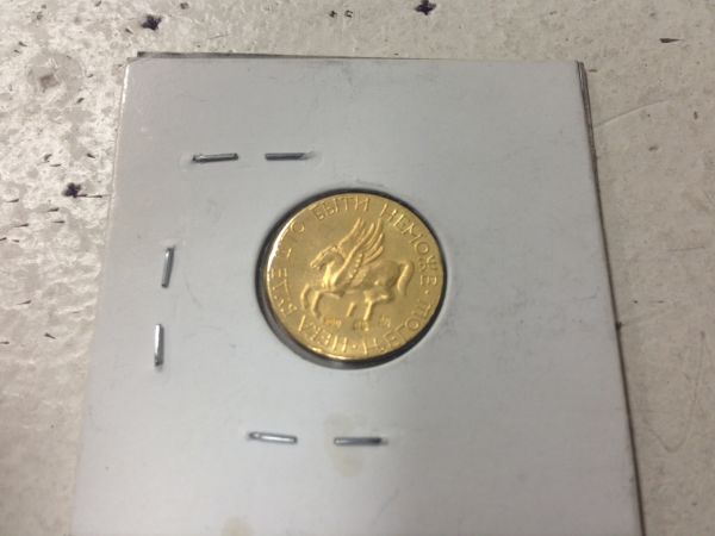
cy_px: 268
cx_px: 358
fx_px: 682
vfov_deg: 42.9
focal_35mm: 33
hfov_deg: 55.4
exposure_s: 1/24
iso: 50
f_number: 2.4
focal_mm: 4.12
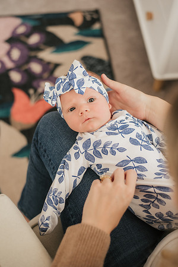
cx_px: 89
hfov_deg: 27.0
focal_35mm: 50
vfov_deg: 39.6
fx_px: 371
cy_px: 134
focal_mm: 50
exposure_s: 1/250
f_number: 2.5
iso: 500
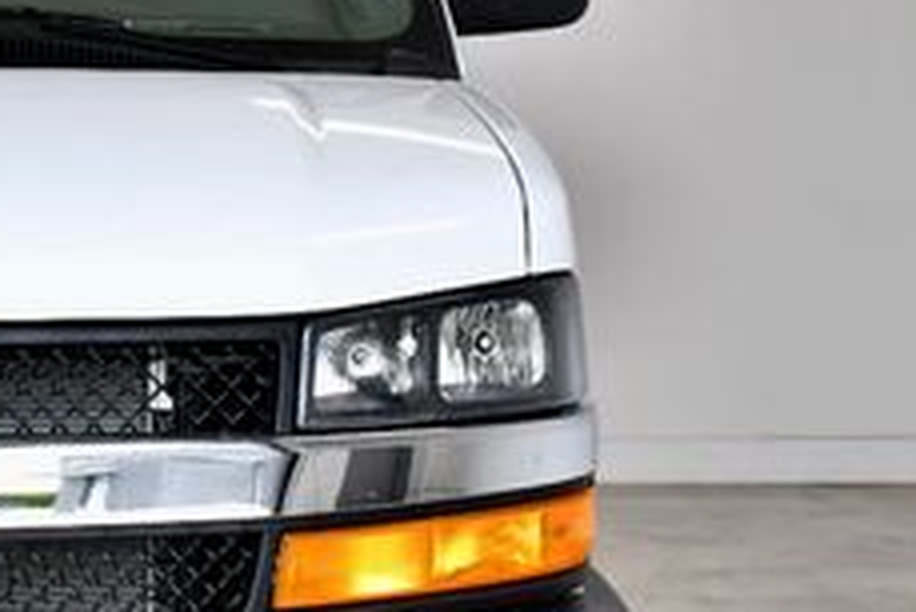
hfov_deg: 17.8
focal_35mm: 109
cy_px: 318
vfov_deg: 12.6
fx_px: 2775
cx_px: -184
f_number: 4.5
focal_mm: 26
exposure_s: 1/400
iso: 500
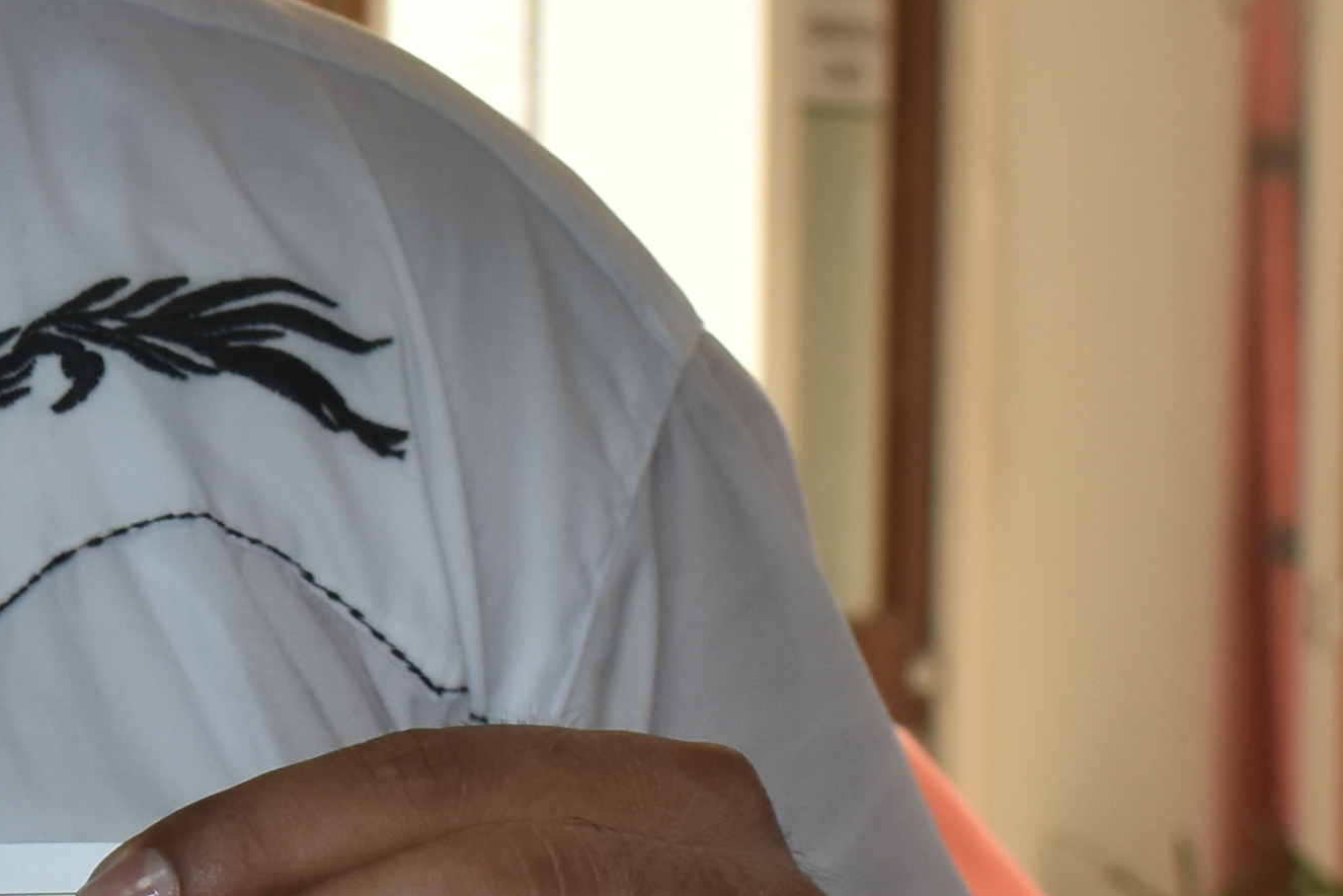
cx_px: -553
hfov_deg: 10.9
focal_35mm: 183
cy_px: 548
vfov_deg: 7.5
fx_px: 6836
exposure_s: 1/125
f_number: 5.6
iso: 320
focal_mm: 27
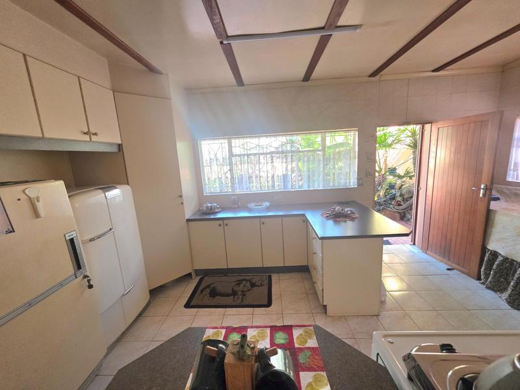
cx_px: 260
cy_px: 195
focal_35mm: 13
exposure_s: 1/204
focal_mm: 2.2
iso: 500
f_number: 1.9
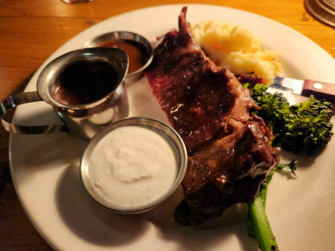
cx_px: 168
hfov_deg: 73.9
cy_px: 126
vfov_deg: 58.9
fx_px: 223
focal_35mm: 23
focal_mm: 5.4
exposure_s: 1/40
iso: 320
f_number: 1.8
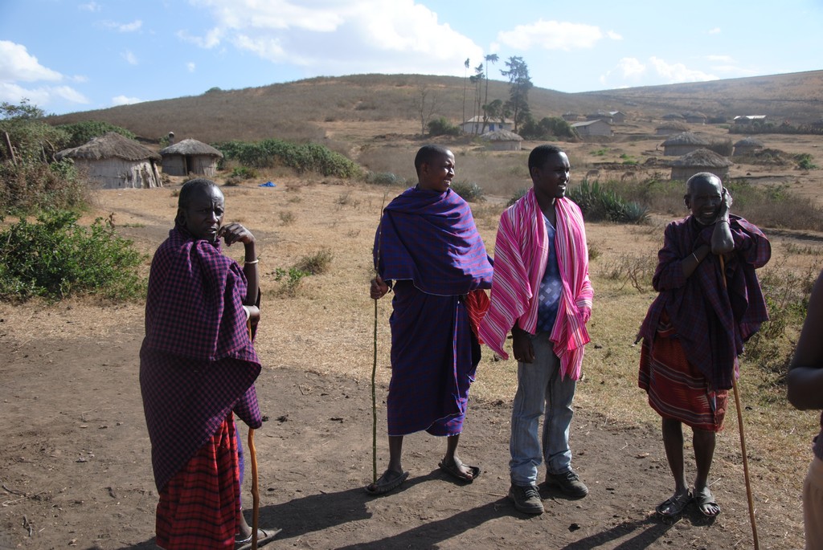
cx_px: 412
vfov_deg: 37.0
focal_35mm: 36
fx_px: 824
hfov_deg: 53.1
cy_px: 275
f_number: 3.8
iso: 100
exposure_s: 1/640
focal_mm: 24
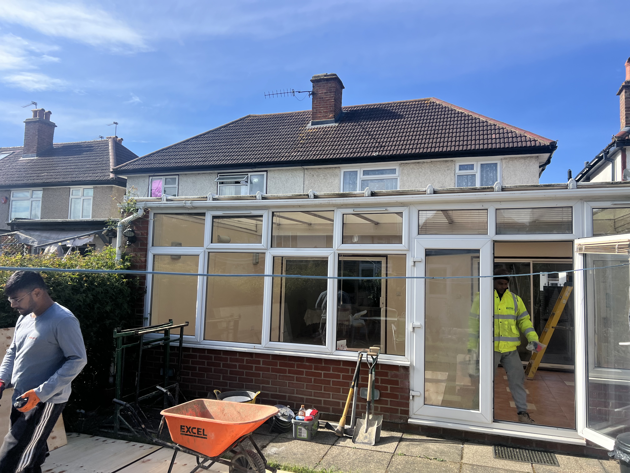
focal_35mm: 26
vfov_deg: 53.1
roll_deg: +0.4
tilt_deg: +5.0
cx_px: 315
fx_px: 473
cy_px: 236
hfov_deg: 67.3
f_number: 1.5
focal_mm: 5.7
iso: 50
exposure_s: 1/2632
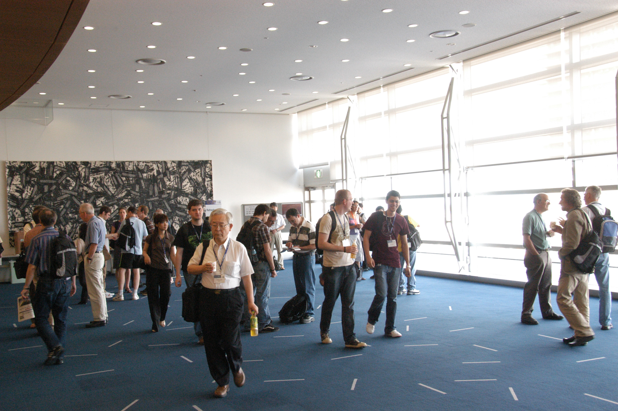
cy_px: 206
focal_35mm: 39
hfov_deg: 49.6
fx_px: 669
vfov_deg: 34.1
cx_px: 309
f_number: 6.7
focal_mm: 26
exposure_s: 1/90
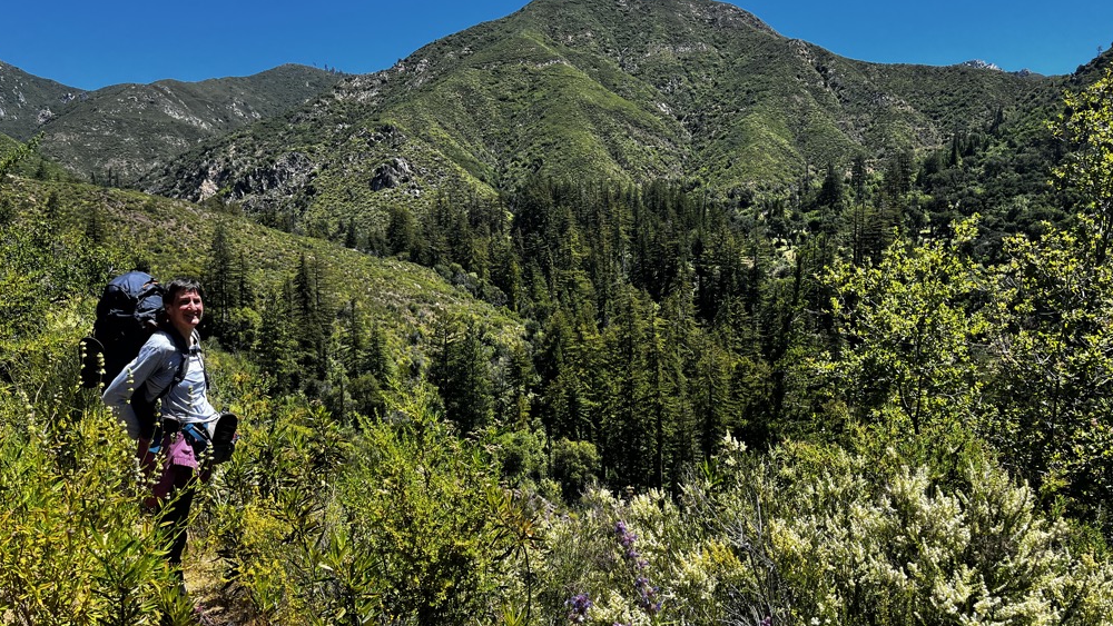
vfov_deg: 40.0
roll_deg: +0.8
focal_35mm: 29
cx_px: 553
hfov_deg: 66.1
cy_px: 377
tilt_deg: -6.5
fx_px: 856
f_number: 1.6
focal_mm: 5.1
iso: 50
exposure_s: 1/1404
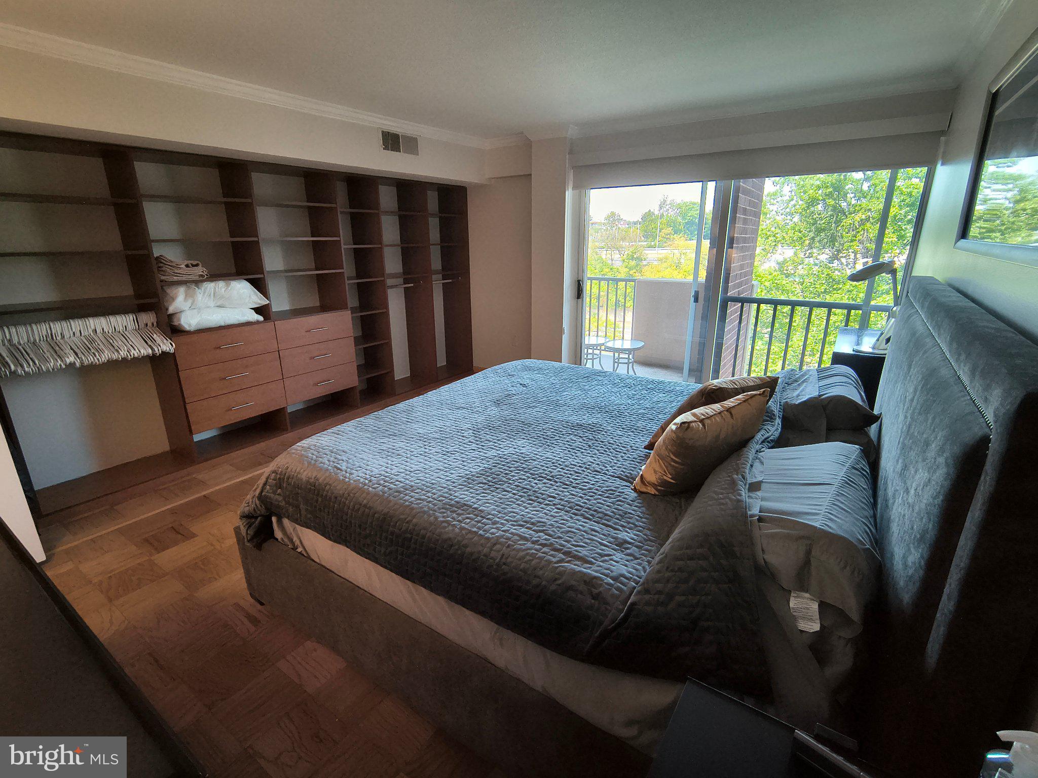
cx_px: 519
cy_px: 389
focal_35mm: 12
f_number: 2.2
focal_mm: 2.13
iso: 526
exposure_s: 1/60
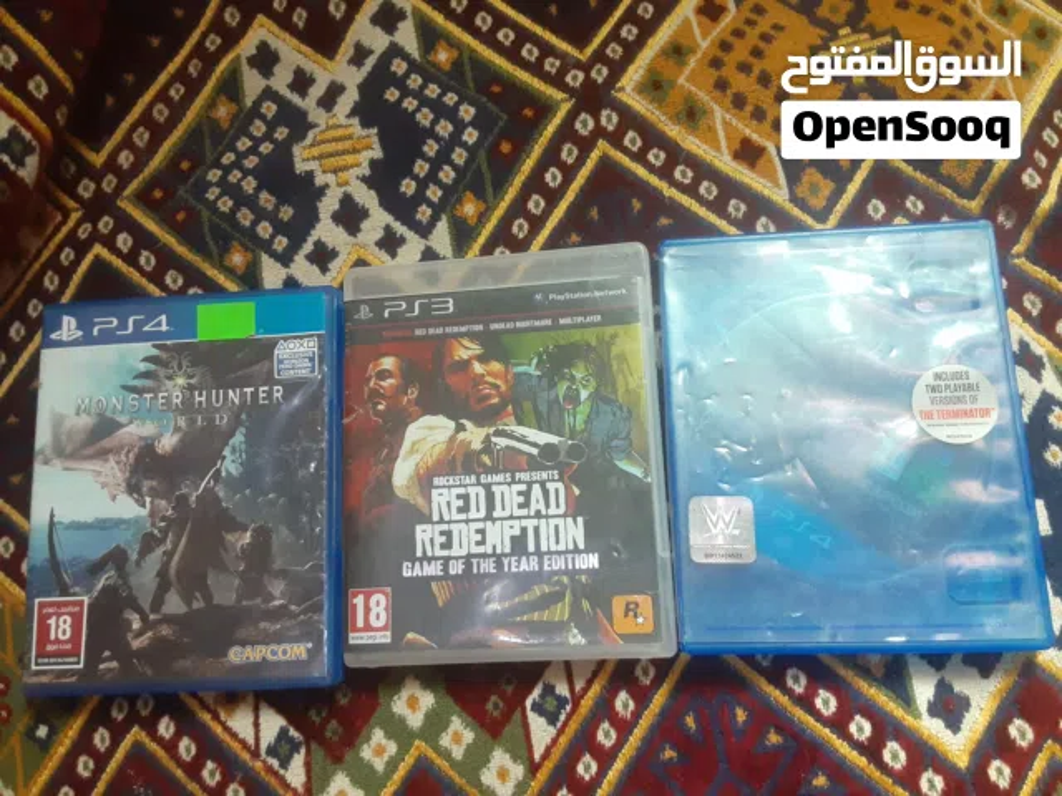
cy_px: 398
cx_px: 531
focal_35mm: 27
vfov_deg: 51.4
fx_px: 828
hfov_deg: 65.3
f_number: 1.9
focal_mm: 2.91
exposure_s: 1/30
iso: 200
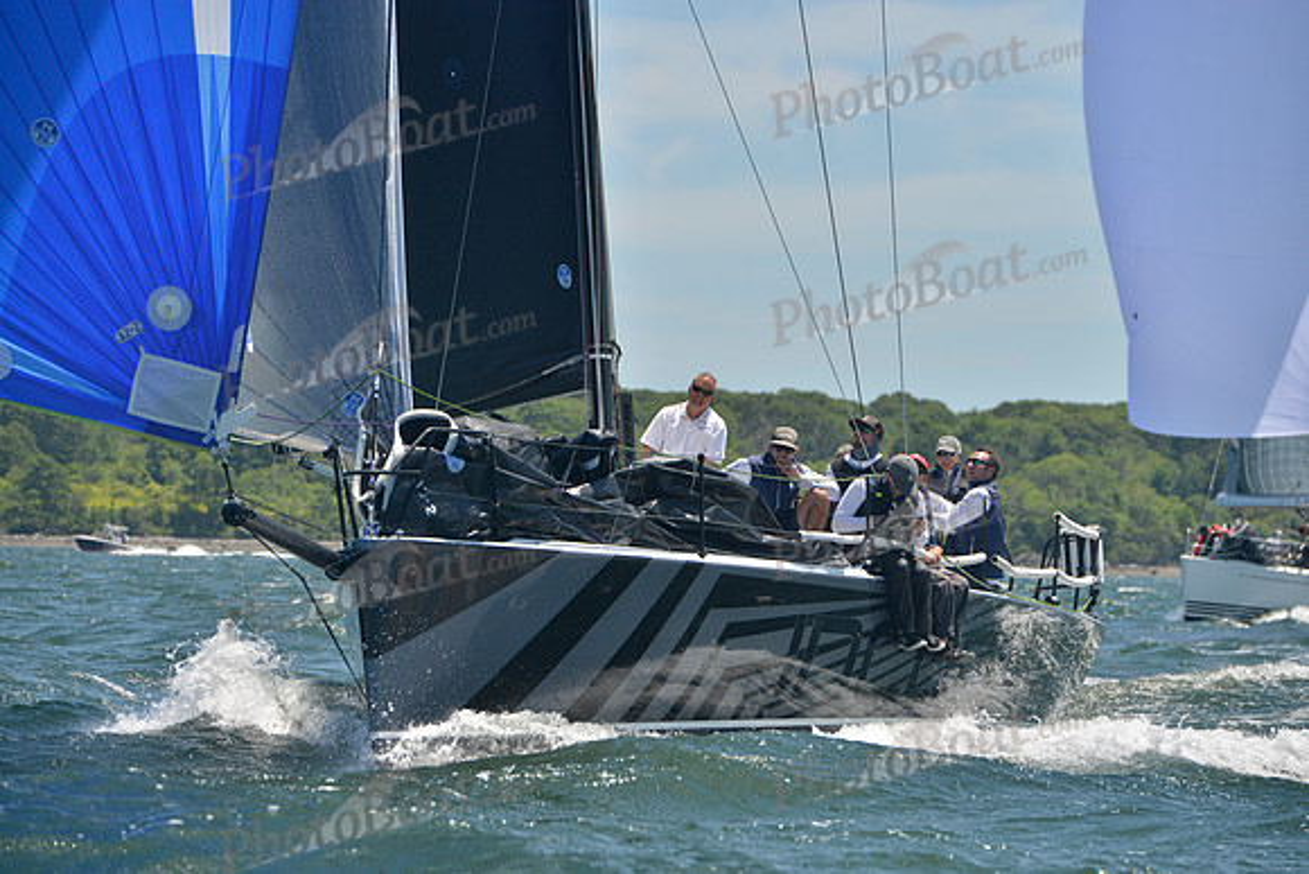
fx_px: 7274
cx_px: 654
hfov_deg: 10.3
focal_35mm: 200
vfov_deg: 6.9
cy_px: 437
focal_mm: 200
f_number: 8
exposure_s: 1/1250
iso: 280
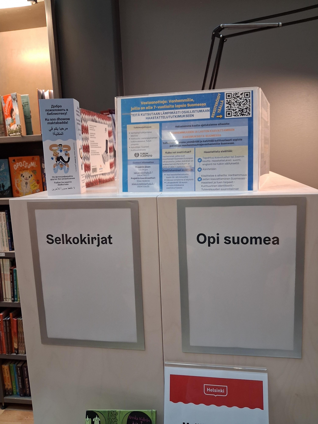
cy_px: 212
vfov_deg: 65.3
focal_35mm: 27
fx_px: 331
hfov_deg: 51.4
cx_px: 159
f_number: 1.8
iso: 400
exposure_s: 1/50
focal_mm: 4
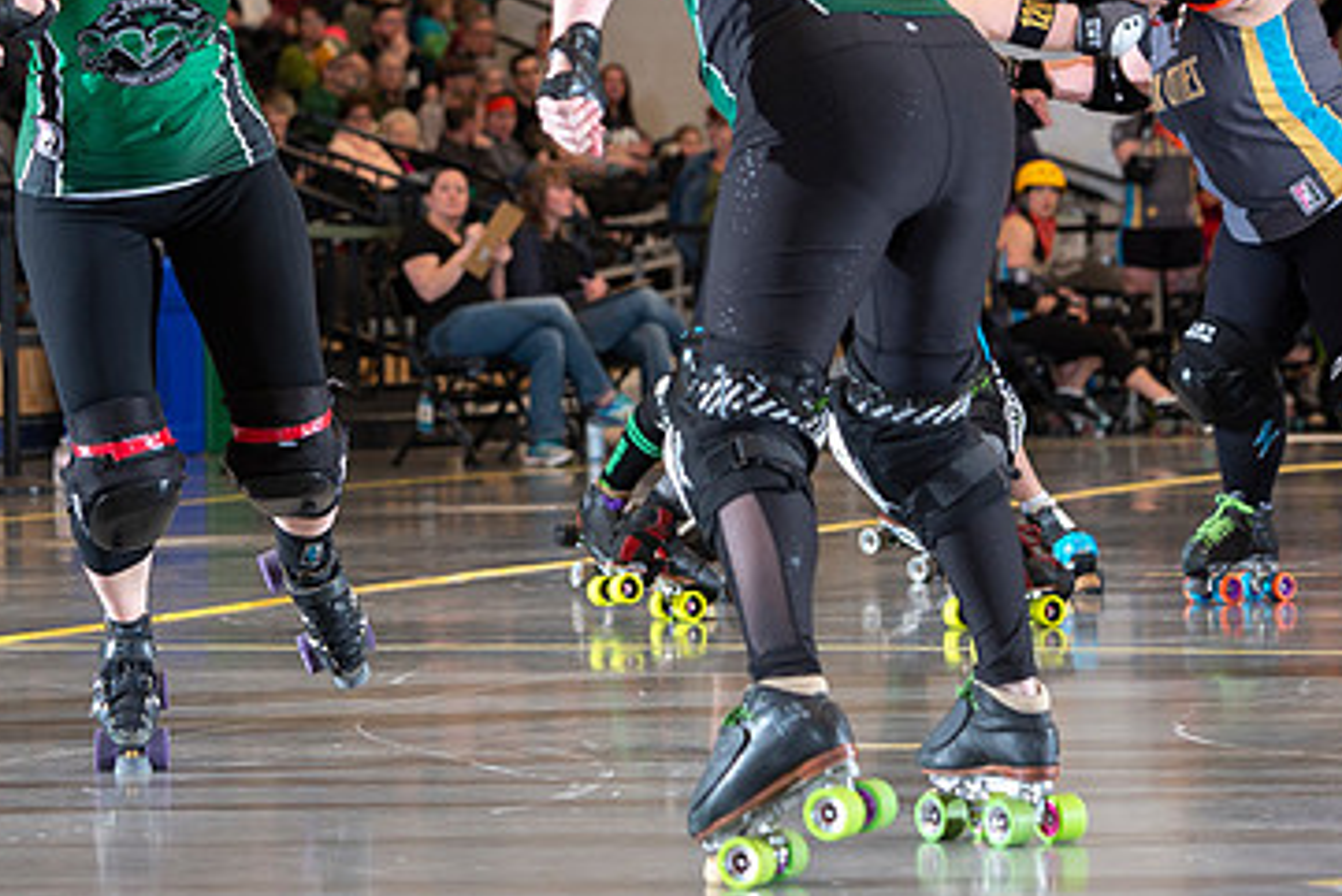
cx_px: 335
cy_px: 184
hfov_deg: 11.4
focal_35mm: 180
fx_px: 6712
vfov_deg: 7.6
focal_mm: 112
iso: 640
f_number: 5.6
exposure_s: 1/160
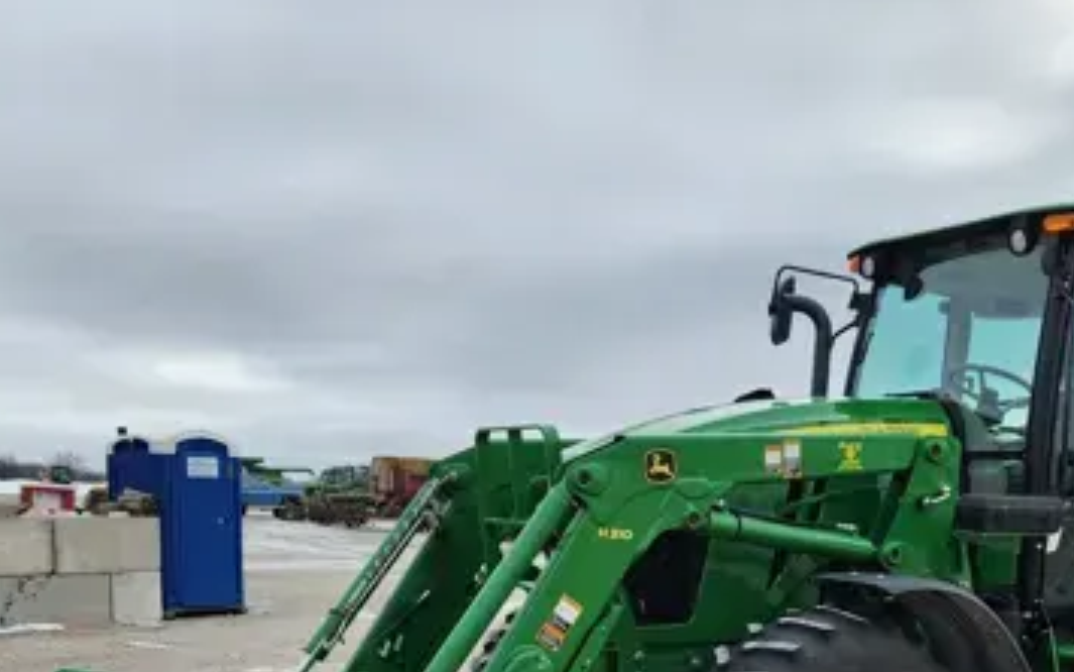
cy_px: 651
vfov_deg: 27.7
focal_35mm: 44
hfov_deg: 44.7
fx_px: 1288
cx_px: 696
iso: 20
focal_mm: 5.4
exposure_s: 1/1723
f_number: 1.8
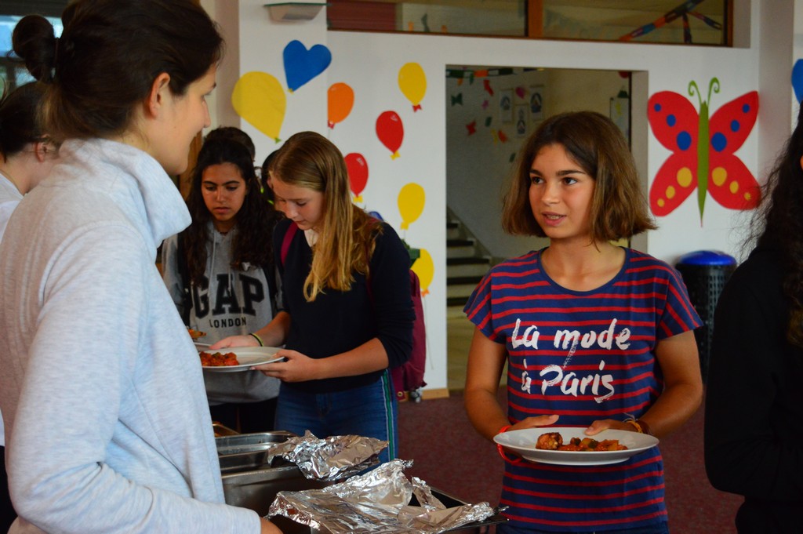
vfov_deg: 21.5
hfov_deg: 31.9
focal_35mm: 63
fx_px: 1404
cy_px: 267
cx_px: 402
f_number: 5
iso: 1600
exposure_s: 1/100
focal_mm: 42
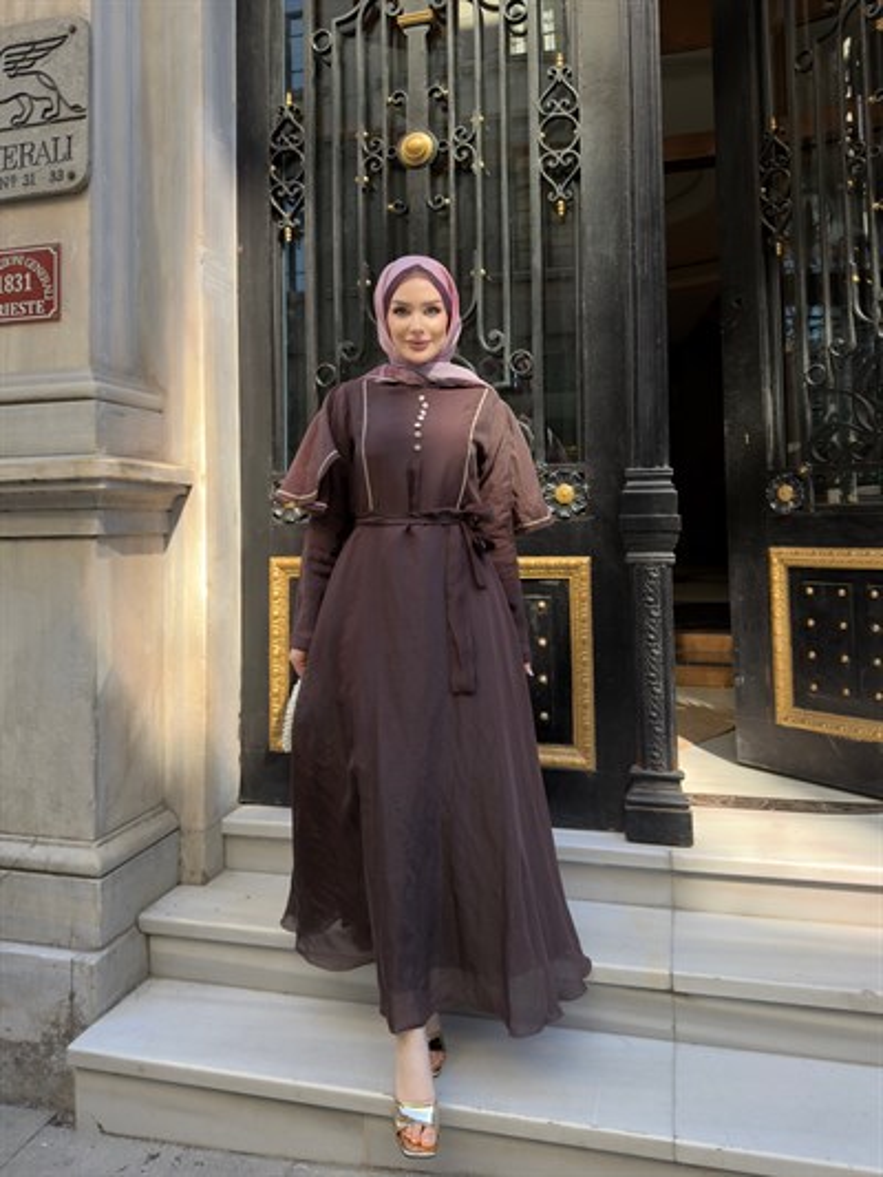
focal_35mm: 24
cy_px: 588
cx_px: 442
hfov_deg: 56.8
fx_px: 816
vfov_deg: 71.6
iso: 64
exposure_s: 1/228
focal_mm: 6.76
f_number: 1.78
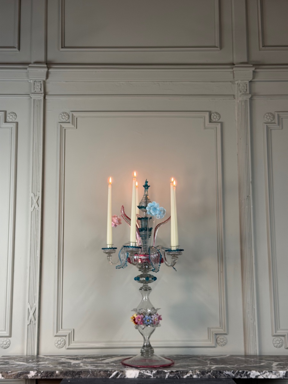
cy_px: 192
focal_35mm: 48
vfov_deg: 39.7
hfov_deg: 30.3
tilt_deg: +8.6
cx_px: 144
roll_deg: +1.0
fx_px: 532
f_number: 1.78
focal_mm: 6.76
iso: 80
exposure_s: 1/50
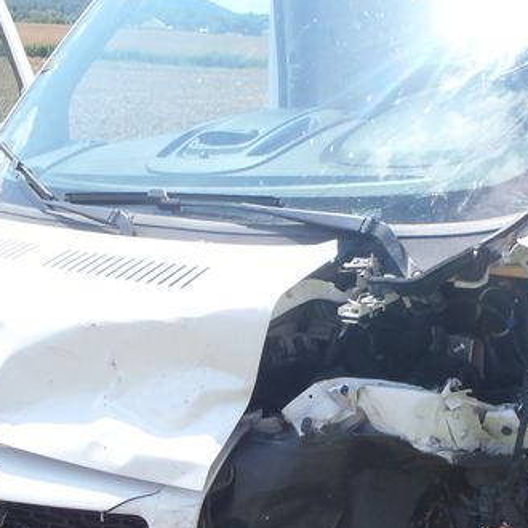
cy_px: 414
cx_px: 232
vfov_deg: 28.1
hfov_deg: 28.6
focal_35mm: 60
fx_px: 1035
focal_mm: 5
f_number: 4.5
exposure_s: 1/250
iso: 80
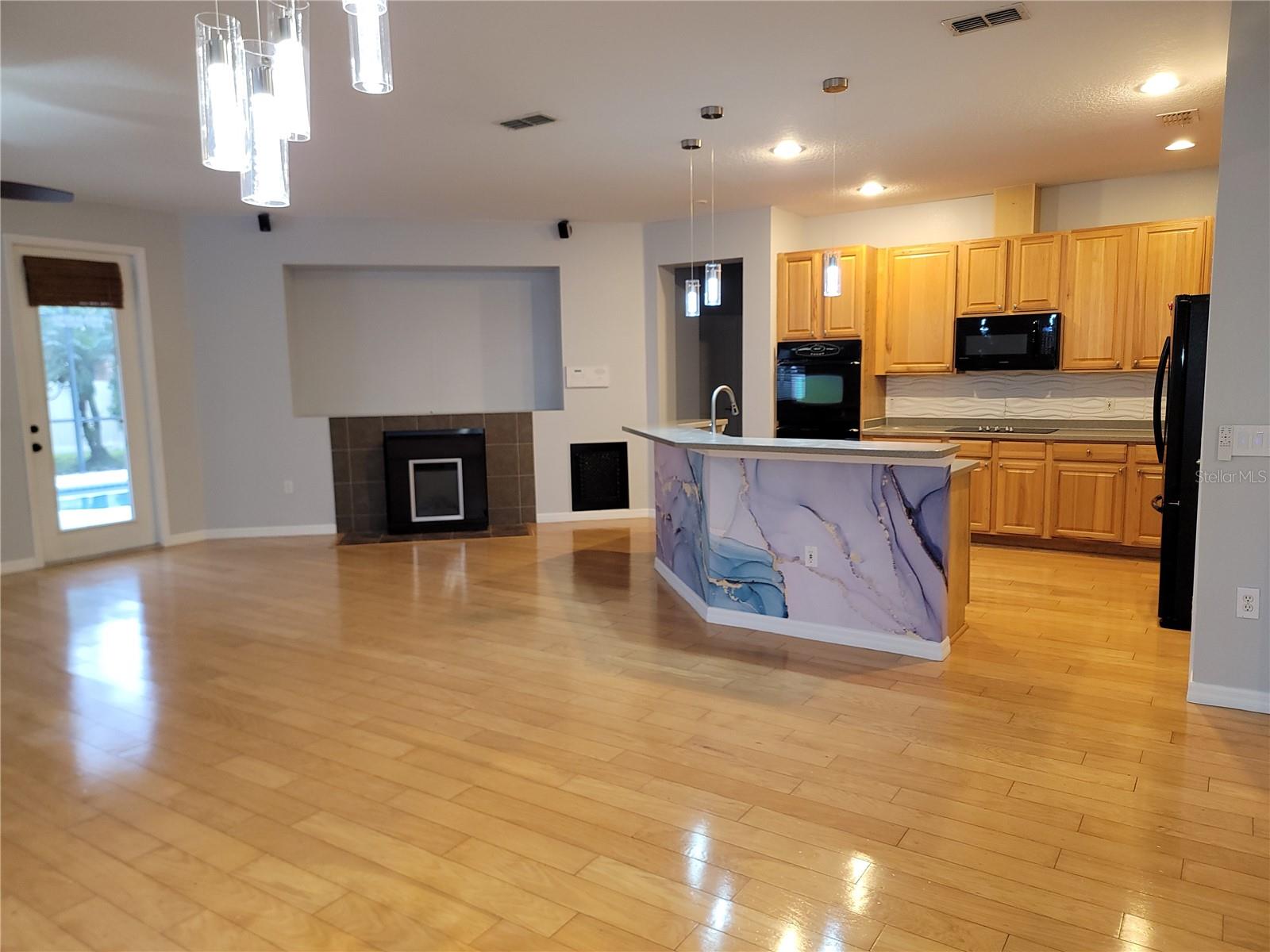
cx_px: 635
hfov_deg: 71.6
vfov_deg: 56.8
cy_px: 476
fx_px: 881
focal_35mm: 24
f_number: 1.8
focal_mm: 6.7
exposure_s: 1/40
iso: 100
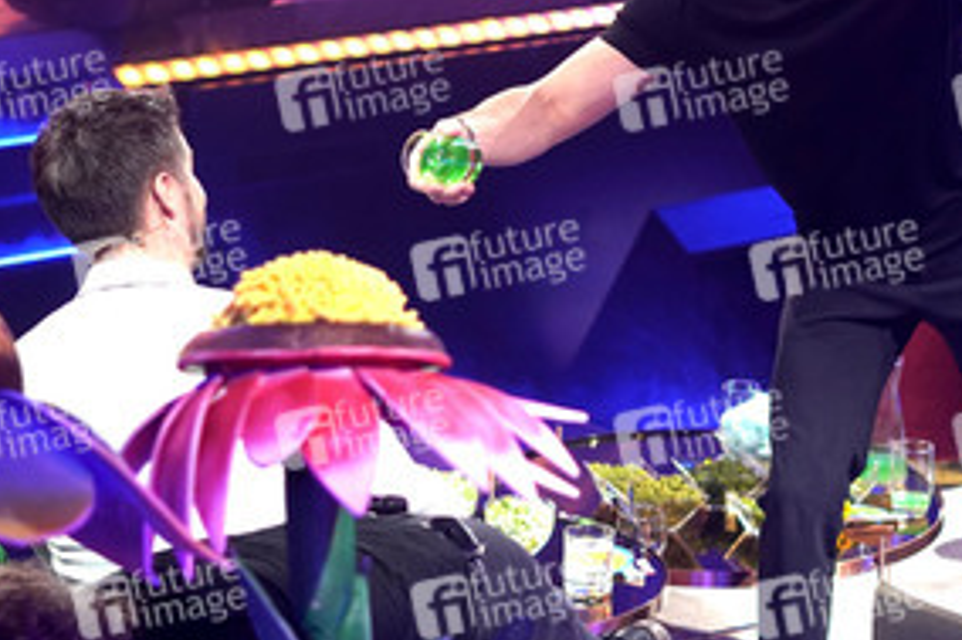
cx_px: 747
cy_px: 176
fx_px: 3178
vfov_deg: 11.5
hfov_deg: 17.1
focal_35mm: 119
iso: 1000
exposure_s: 1/125
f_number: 2.2
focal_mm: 50
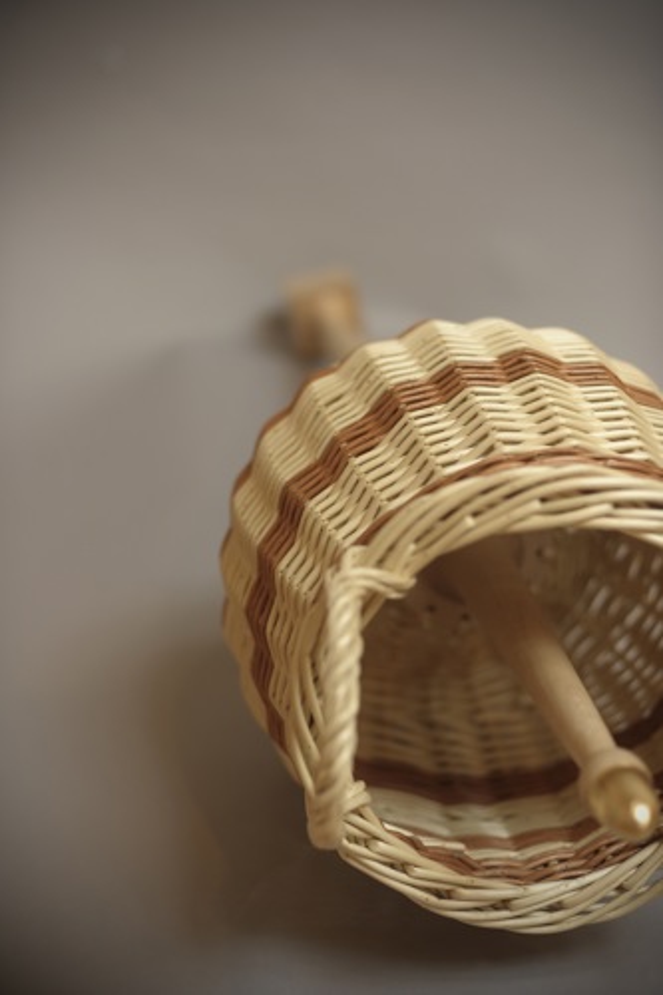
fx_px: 1382
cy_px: 498
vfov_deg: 39.6
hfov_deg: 27.0
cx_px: 332
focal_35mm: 50
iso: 500
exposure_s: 1/250
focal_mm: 50
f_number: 2.5
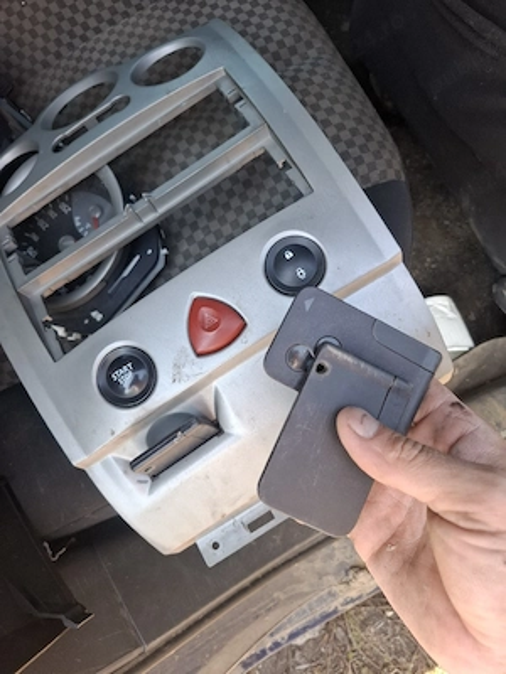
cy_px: 337
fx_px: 448
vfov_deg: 73.9
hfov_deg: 58.9
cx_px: 253
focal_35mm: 23
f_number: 1.8
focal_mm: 5.54
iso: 64
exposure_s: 1/100
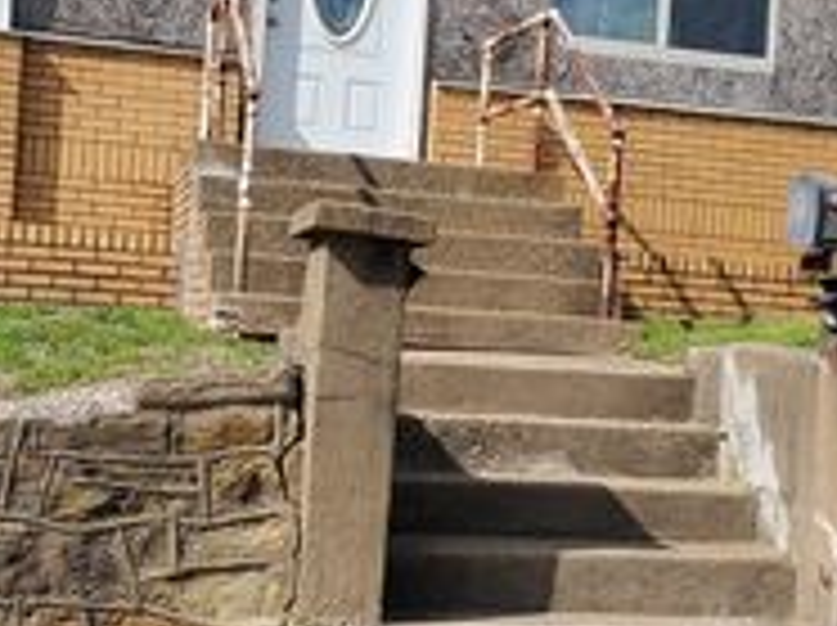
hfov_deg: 27.8
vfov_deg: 21.0
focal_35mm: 70
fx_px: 1690
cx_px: 472
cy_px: 286
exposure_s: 1/1693
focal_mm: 4.3
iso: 50
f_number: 2.4
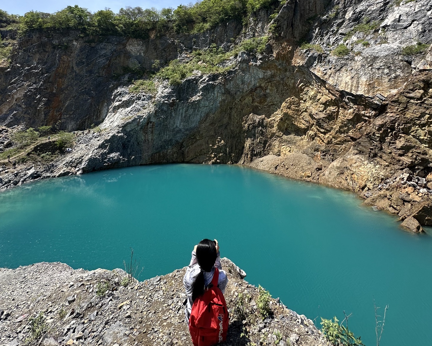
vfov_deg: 64.9
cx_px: 217
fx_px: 243
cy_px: 72
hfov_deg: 83.3
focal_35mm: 19
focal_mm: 2.22
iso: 50
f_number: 2.2
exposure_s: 1/1147
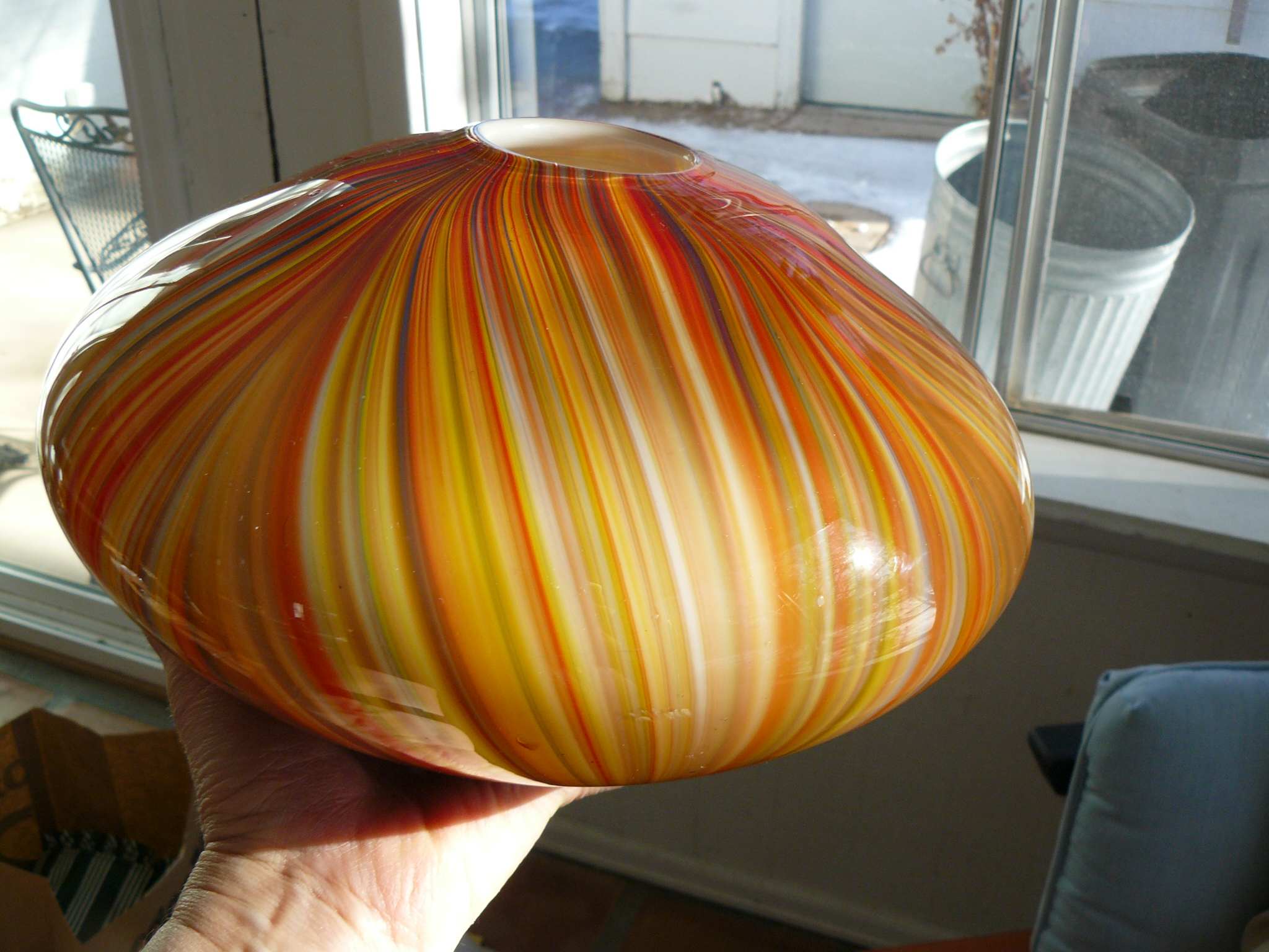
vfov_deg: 39.7
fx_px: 1320
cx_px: 634
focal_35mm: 36
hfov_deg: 51.4
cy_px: 476
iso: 100
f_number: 4
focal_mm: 6
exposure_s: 1/125
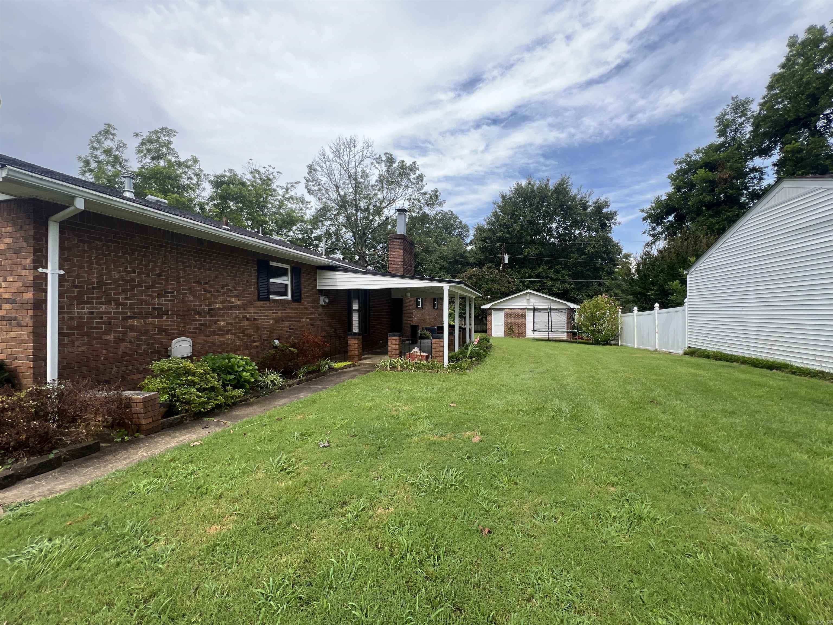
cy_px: 312
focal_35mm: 13
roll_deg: -0.2
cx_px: 416
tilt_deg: -0.8
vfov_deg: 89.9
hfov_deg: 106.2
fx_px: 313
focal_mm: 1.57
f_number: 1.8
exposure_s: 1/582
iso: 32
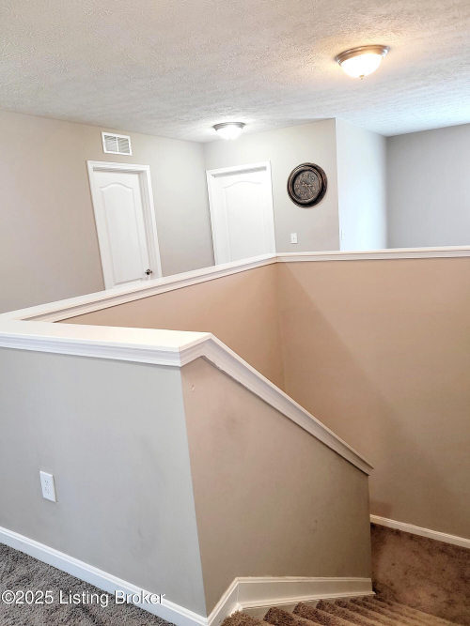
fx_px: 471
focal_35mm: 26
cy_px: 313
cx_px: 235
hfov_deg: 53.0
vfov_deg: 67.3
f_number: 1.8
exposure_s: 1/60.2
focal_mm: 5.4
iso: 200
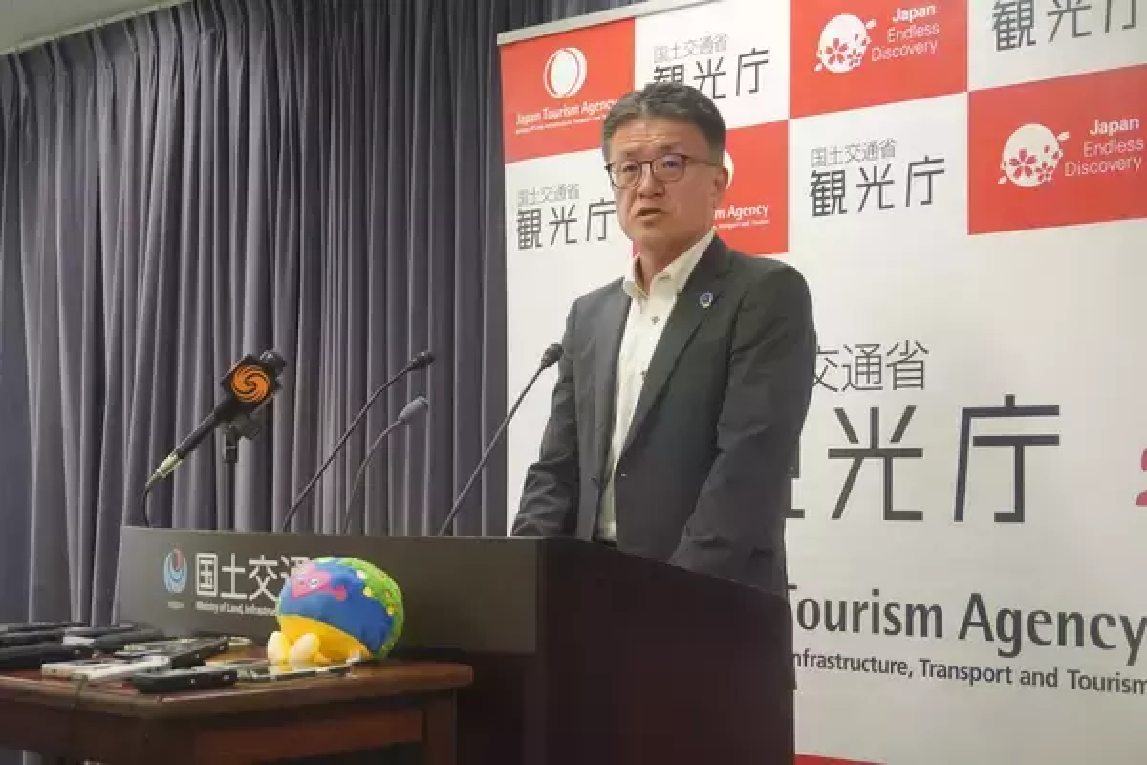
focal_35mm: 60
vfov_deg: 22.6
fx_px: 1912
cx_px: 574
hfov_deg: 33.4
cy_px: 382
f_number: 5.6
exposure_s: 1/160
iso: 3200
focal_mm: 40
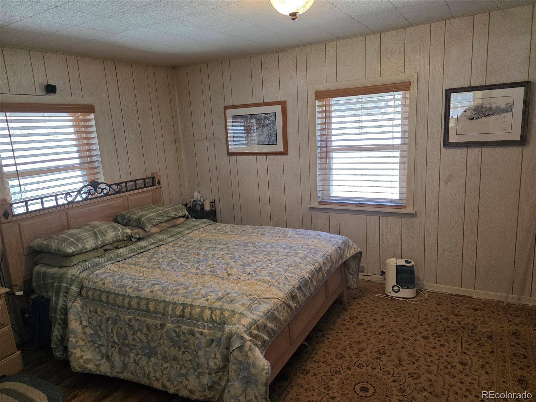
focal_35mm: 23
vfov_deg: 58.9
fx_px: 356
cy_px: 201
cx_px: 268
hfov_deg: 73.9
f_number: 1.7
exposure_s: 1/120
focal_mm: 6.3
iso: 250
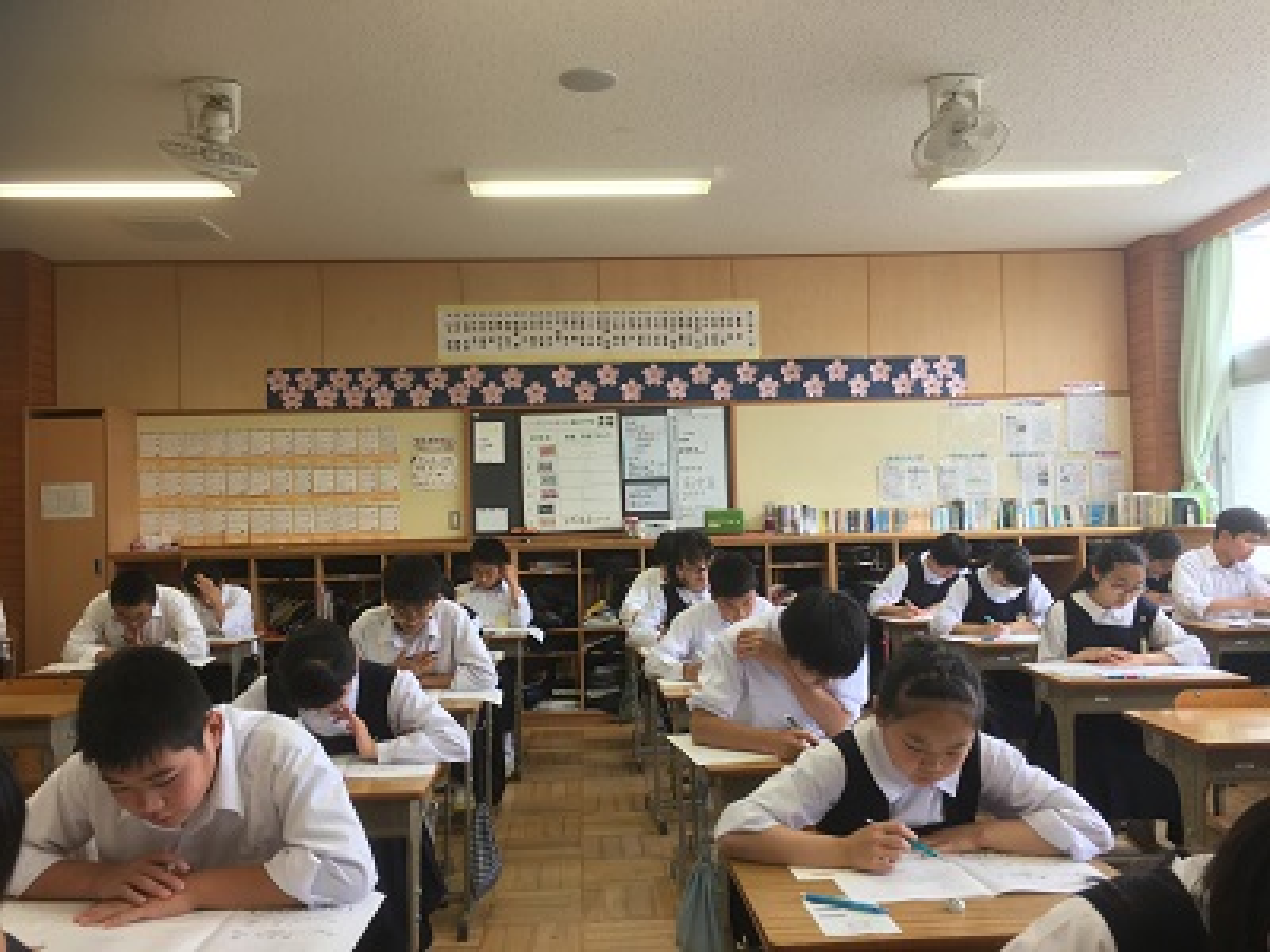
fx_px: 1064
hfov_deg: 61.7
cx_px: 635
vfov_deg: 48.2
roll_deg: +1.4
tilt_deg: +1.1
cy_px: 476
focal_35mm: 29
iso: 25
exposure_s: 1/40
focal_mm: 4.15
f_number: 2.2
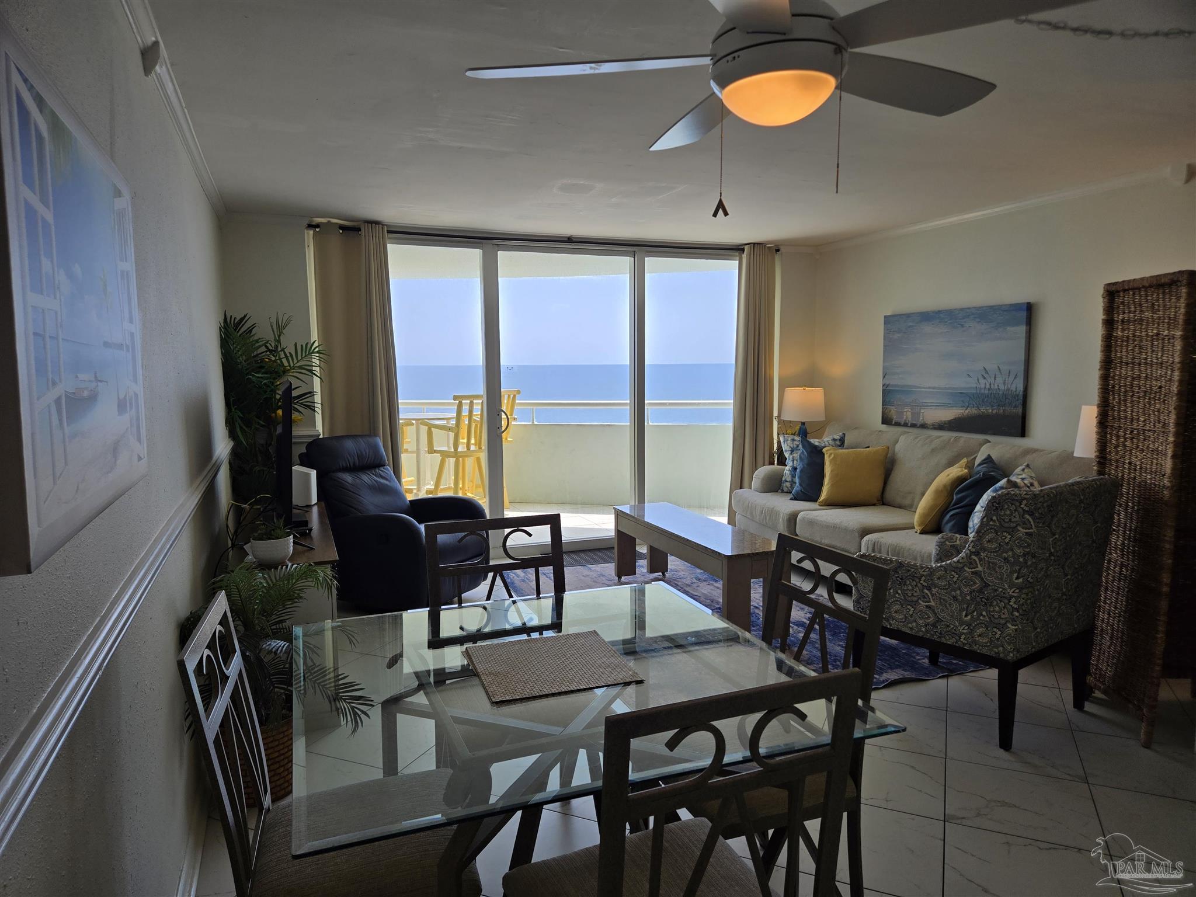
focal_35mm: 23
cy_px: 448
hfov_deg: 73.9
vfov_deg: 58.9
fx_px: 795
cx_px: 598
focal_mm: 5.4
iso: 25
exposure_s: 1/641
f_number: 1.8
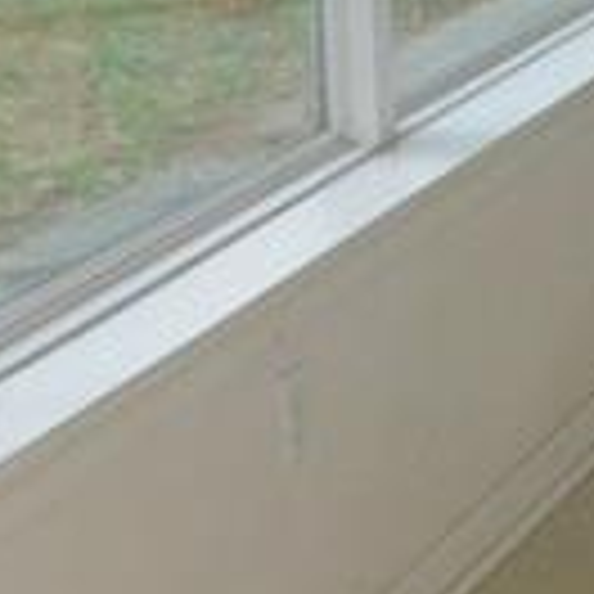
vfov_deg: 10.8
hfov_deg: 10.2
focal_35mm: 158
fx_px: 3067
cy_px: -148
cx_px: 1202
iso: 125
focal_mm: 4
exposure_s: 1/80
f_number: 3
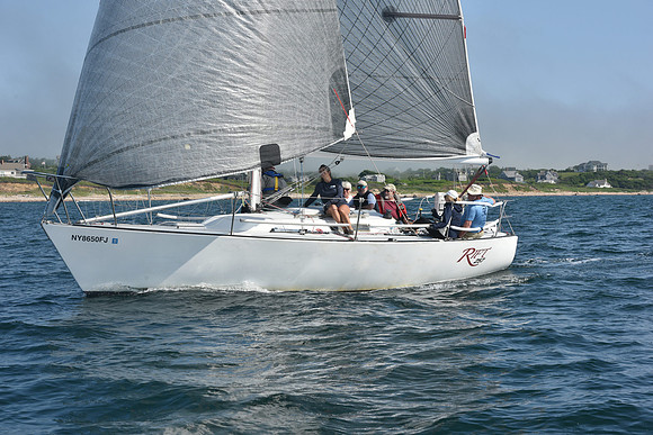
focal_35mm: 70
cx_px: 326
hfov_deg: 28.8
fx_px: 1270
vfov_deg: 19.5
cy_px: 218
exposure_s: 1/1000
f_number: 10
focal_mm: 70
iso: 320
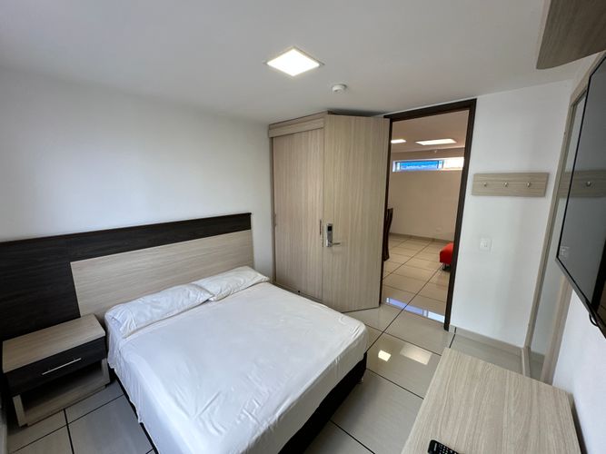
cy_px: 227
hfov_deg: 102.1
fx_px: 245
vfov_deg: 85.7
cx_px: 303
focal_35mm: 14
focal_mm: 2.22
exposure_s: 1/97
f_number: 2.2
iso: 125
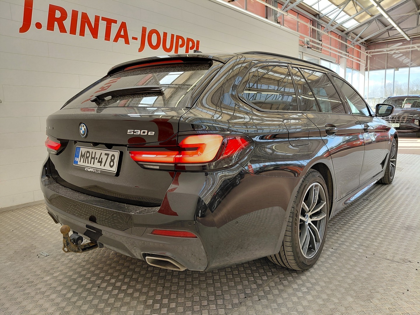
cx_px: 210
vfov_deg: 54.9
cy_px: 158
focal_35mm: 25
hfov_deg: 69.4
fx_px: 303
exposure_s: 1/196
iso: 50
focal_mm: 4.69
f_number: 1.8
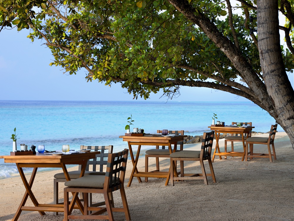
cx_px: 147
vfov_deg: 15.6
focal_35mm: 95
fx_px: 807
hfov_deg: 20.7
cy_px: 110
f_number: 8
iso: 100
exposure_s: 1/60
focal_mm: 120
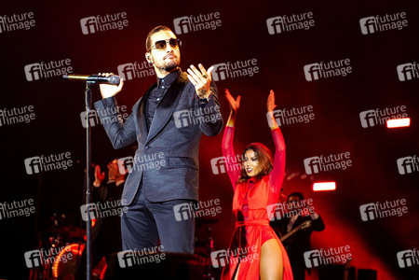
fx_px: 815
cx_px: 210
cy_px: 140
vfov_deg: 19.5
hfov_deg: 28.8
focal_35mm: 70
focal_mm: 70
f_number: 2.8
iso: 1600
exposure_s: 1/320
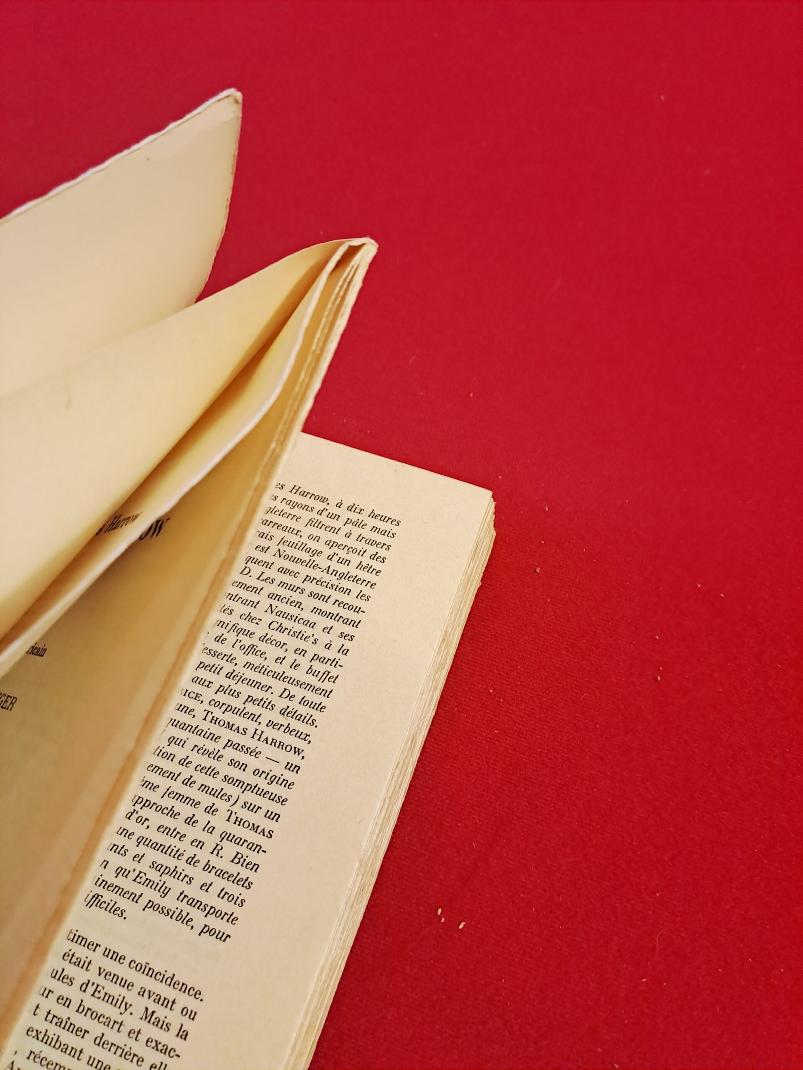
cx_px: 402
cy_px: 535
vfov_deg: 69.4
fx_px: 773
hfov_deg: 54.9
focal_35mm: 25
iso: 250
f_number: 1.8
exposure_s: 1/33
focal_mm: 4.65
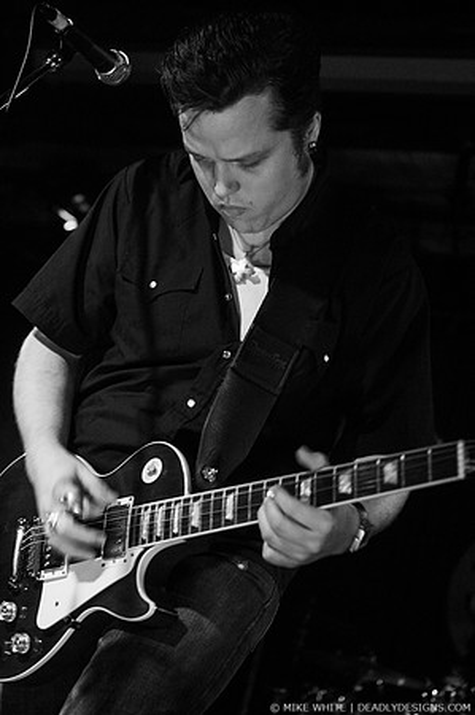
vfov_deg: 30.5
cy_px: 358
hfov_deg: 20.6
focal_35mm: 66
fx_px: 1309
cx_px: 238
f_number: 2.8
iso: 800
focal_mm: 44
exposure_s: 1/40
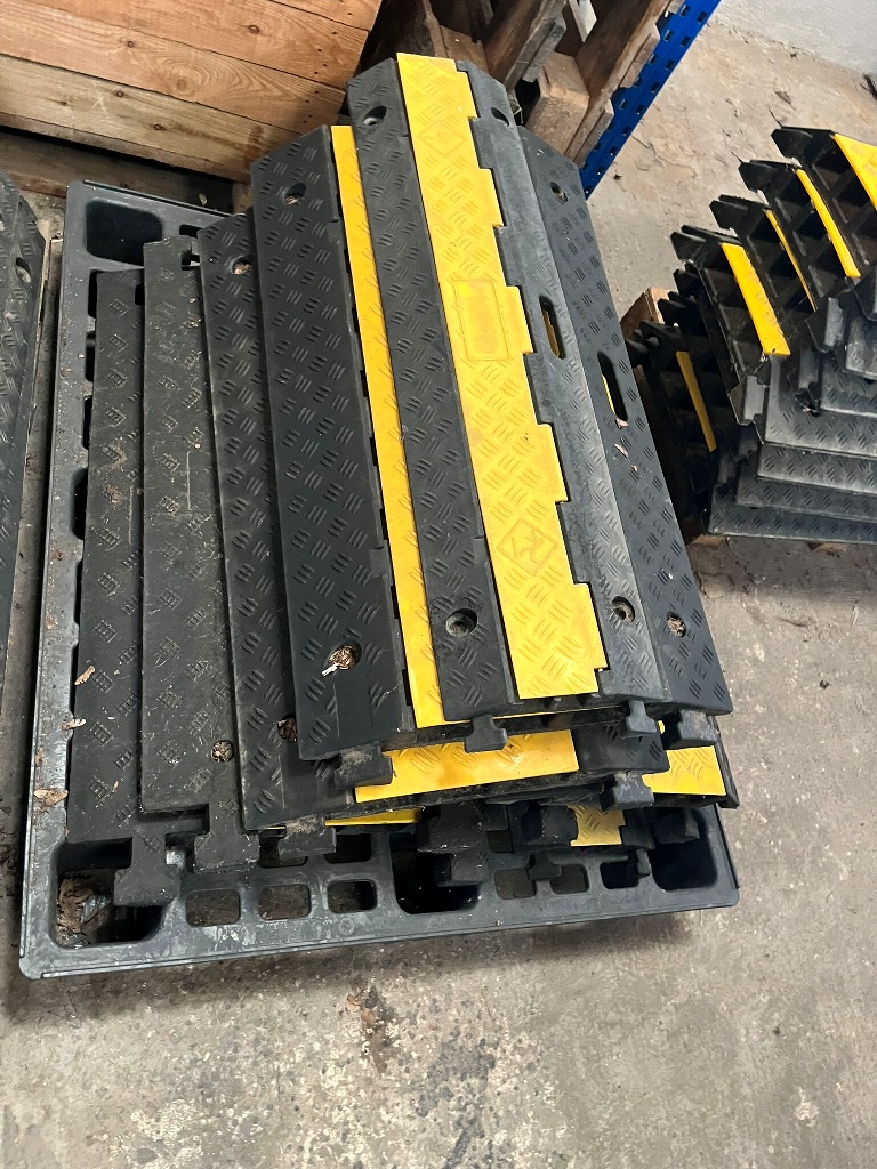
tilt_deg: -55.0
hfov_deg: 53.1
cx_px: 438
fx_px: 878
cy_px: 584
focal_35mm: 26
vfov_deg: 67.3
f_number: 1.6
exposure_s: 1/59
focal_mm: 5.1
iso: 500
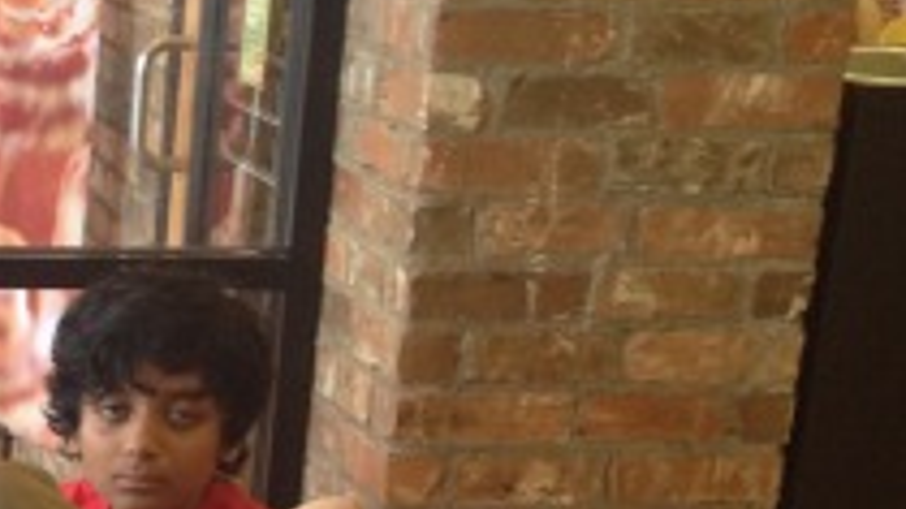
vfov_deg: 10.0
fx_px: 2786
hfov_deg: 17.3
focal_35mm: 116
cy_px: 828
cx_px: -302
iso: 100
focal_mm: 4.28
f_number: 2.4
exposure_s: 1/20
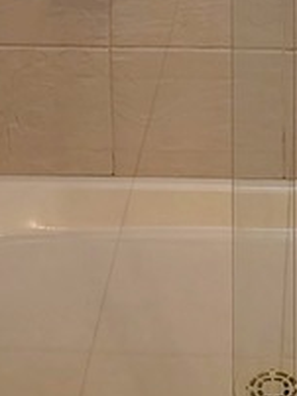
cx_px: 215
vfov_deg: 13.1
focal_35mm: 129
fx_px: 1474
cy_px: -412
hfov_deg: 11.5
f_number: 1.68
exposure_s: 1/120
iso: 42
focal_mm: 6.9
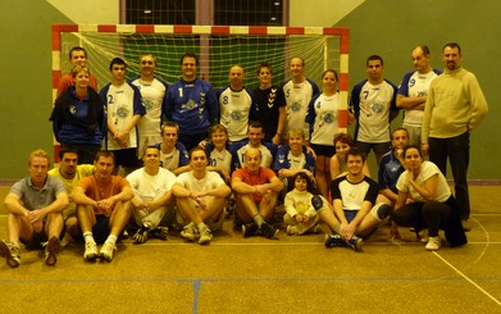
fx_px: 711
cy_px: 147
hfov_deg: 38.8
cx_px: 252
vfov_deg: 24.9
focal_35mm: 52
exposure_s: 1/25
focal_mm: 8
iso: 400
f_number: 4.2
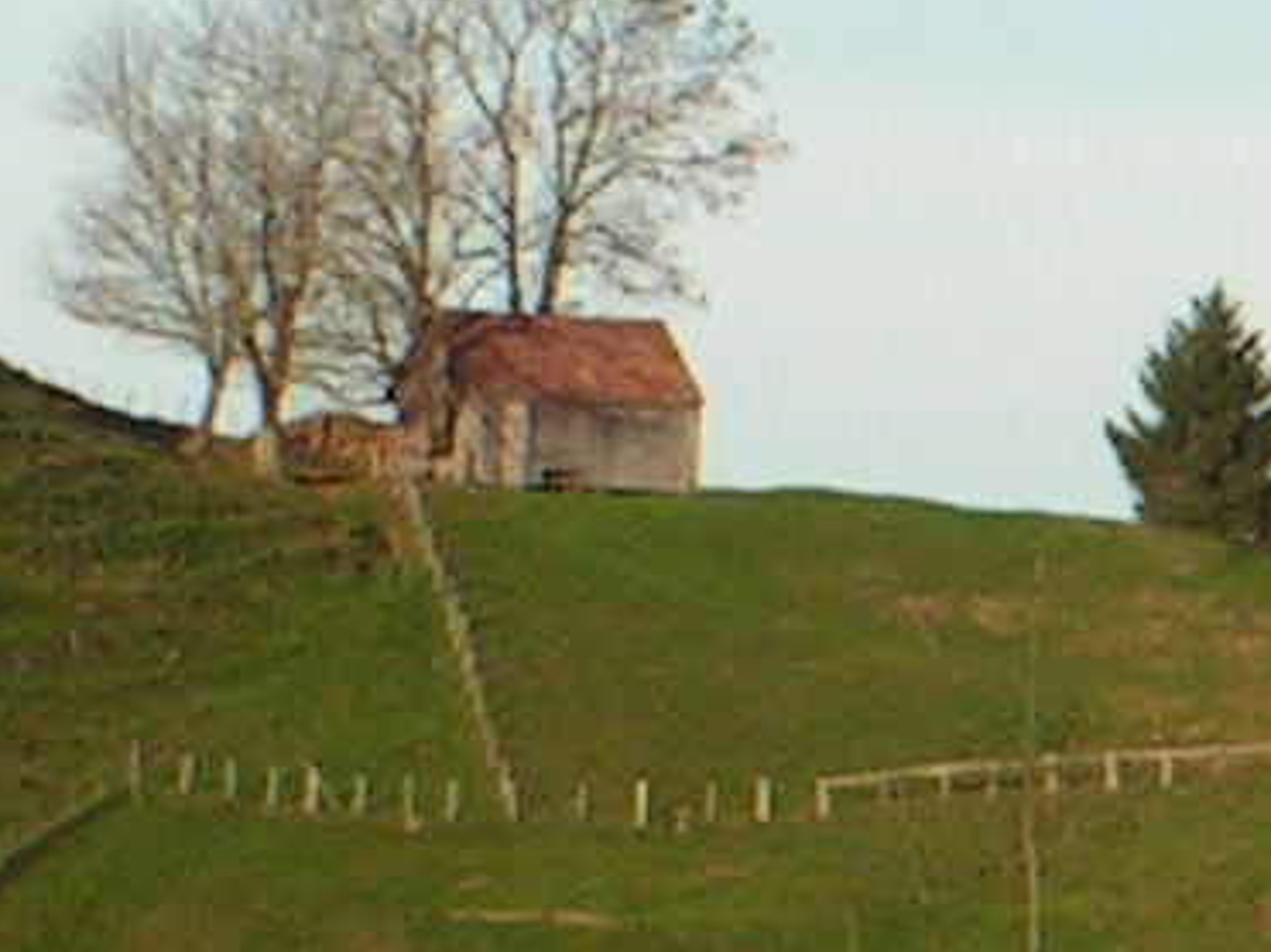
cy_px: 1383
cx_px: 3611
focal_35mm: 613
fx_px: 22500
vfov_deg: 2.4
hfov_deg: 3.2
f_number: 6.3
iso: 50
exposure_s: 1/320
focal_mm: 16.6
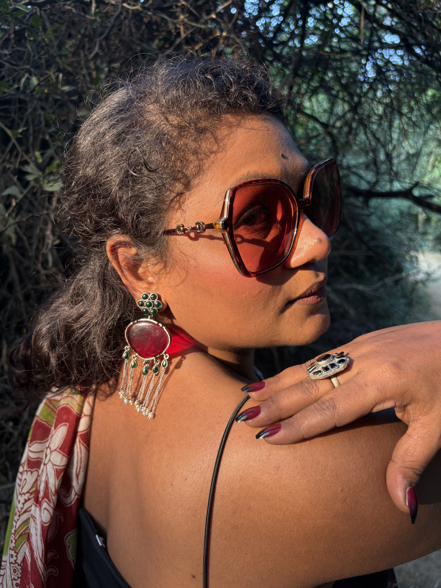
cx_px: 220
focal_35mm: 26
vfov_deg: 67.3
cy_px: 294
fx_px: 442
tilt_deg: -7.3
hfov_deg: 53.1
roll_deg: -2.8
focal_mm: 5.96
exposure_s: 1/121
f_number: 1.6
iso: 80
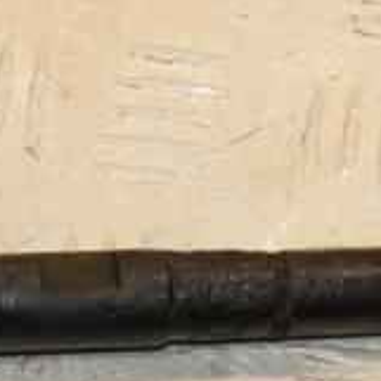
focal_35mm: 275
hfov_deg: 6.3
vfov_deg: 6.3
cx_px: -26
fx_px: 3424
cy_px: 431
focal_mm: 58
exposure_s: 1/200
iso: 800
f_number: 7.1
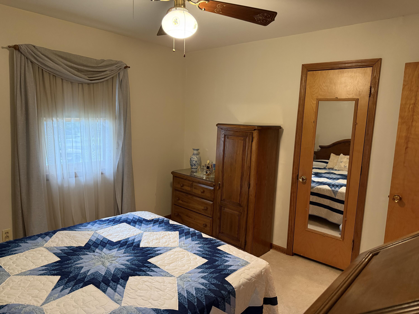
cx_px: 210
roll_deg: -1.7
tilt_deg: -7.6
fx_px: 291
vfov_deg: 56.8
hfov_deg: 71.6
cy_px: 157
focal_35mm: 24
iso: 640
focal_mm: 6.76
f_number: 1.78
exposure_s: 1/60
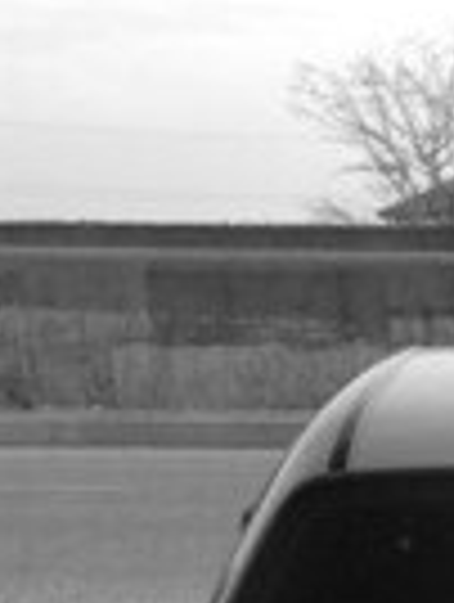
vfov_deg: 14.2
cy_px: 1094
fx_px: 2127
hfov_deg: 11.7
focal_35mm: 122
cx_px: 670
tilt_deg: -18.5
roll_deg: -1.8
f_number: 2.4
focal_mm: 4.12
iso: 50
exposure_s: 1/577
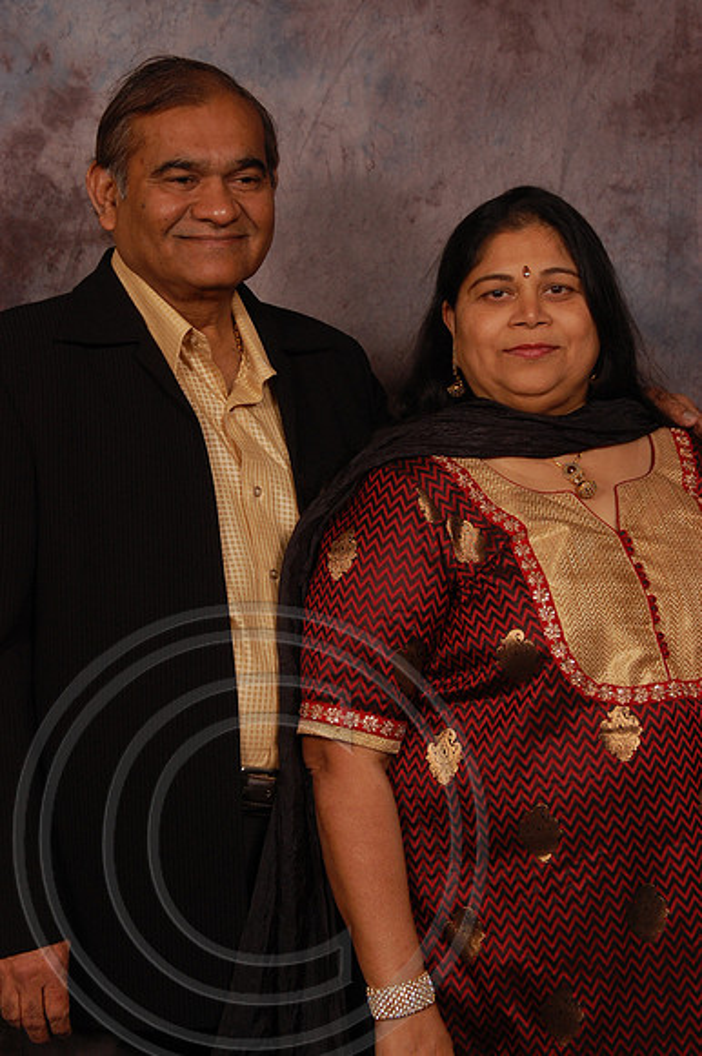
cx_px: 351
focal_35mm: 68
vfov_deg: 29.9
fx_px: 1977
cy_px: 528
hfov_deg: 20.1
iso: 400
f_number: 5.6
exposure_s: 1/200
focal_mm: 45
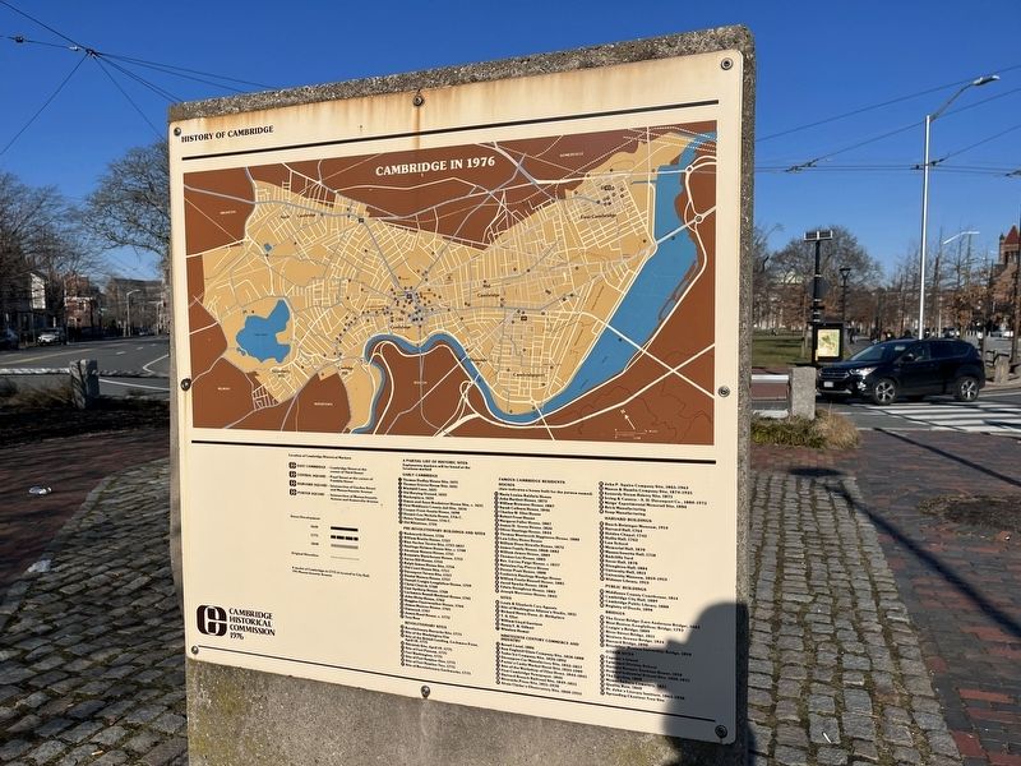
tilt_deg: -3.7
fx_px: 767
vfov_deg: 53.1
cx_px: 510
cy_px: 383
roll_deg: -2.2
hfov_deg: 67.3
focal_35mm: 26
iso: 50
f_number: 1.6
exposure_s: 1/9091
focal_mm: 5.1
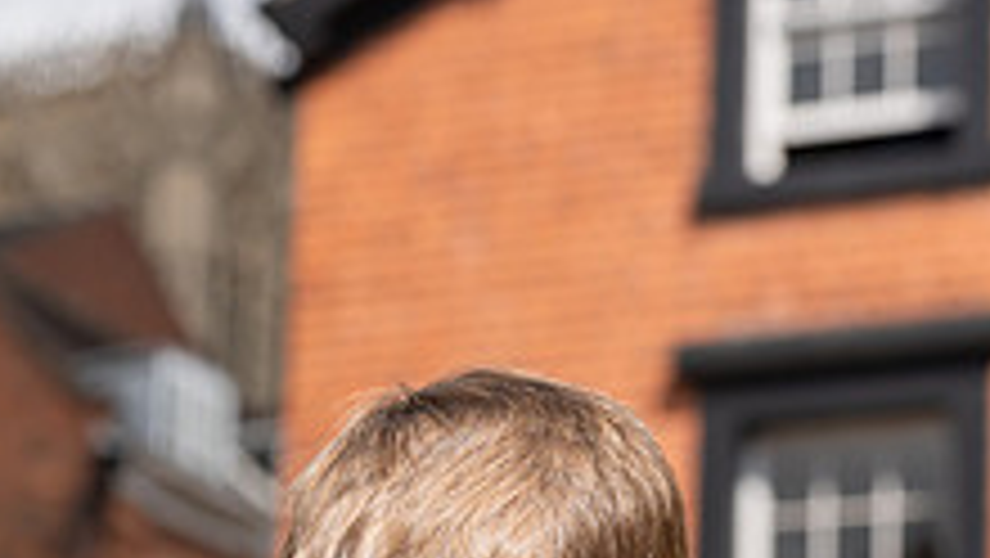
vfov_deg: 8.0
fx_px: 3940
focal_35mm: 150
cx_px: 446
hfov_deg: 14.3
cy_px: 819
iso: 200
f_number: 5
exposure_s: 1/1000
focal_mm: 70
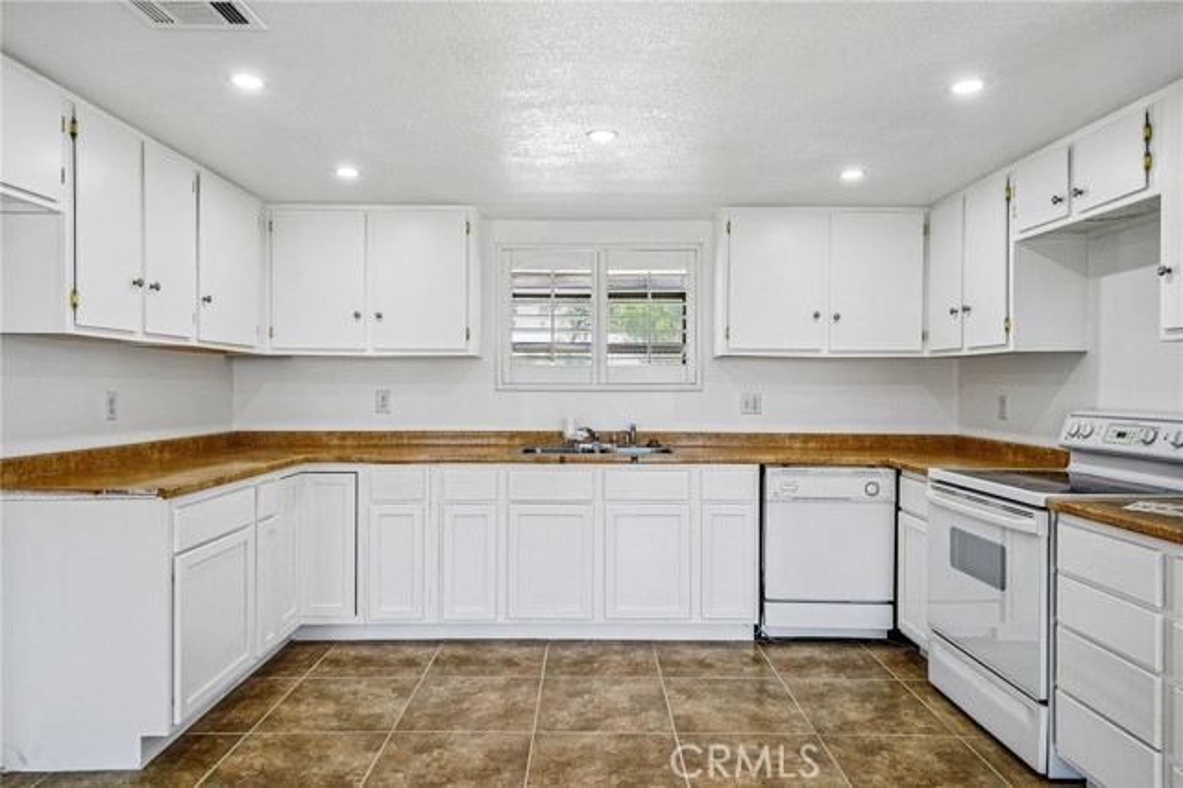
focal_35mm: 22
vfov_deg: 56.3
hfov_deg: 77.6
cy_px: 394
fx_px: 736
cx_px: 592
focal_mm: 22.4
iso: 250
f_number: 8
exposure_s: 1/60
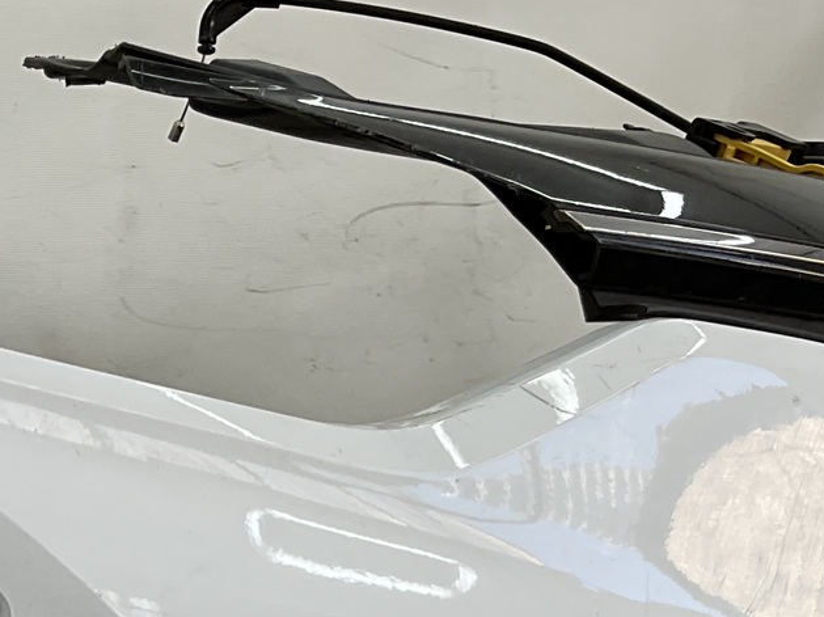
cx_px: -21
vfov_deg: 14.6
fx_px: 2213
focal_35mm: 93
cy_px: 960
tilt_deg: -19.0
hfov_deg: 20.4
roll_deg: -2.8
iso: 16
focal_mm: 3
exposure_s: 1/188
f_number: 1.8
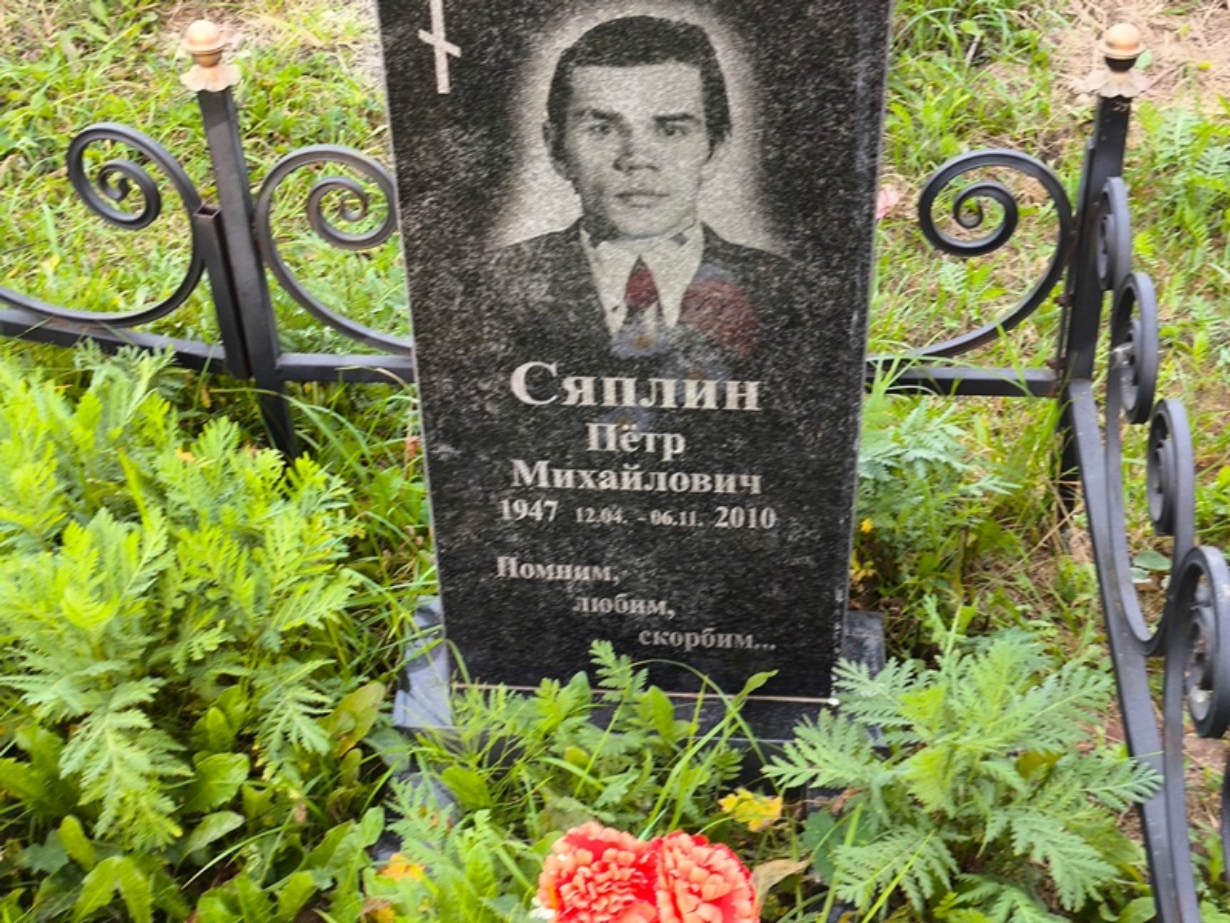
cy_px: 462
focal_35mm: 50
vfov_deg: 29.1
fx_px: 1777
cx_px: 615
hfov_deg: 38.2
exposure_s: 1/50
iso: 100
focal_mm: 4.71
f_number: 1.7
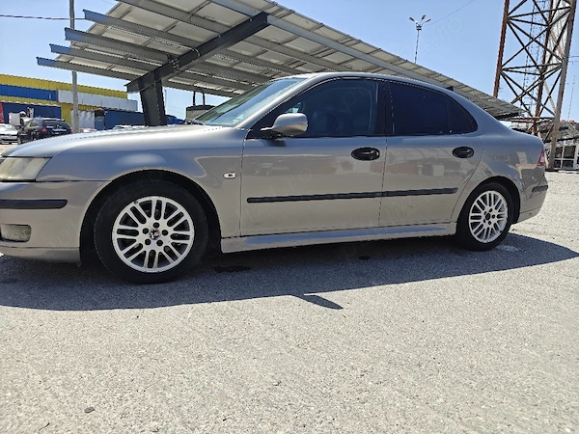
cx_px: 290
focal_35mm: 23
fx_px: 385
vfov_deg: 58.9
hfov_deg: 73.9
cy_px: 217
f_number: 1.6
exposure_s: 1/3333
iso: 100
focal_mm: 6.06
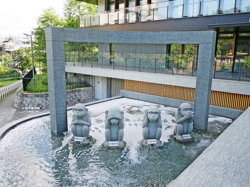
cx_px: 125
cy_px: 94
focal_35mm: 28
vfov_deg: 49.8
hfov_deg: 63.4
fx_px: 202
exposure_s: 1/500
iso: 200
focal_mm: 14
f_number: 2.5
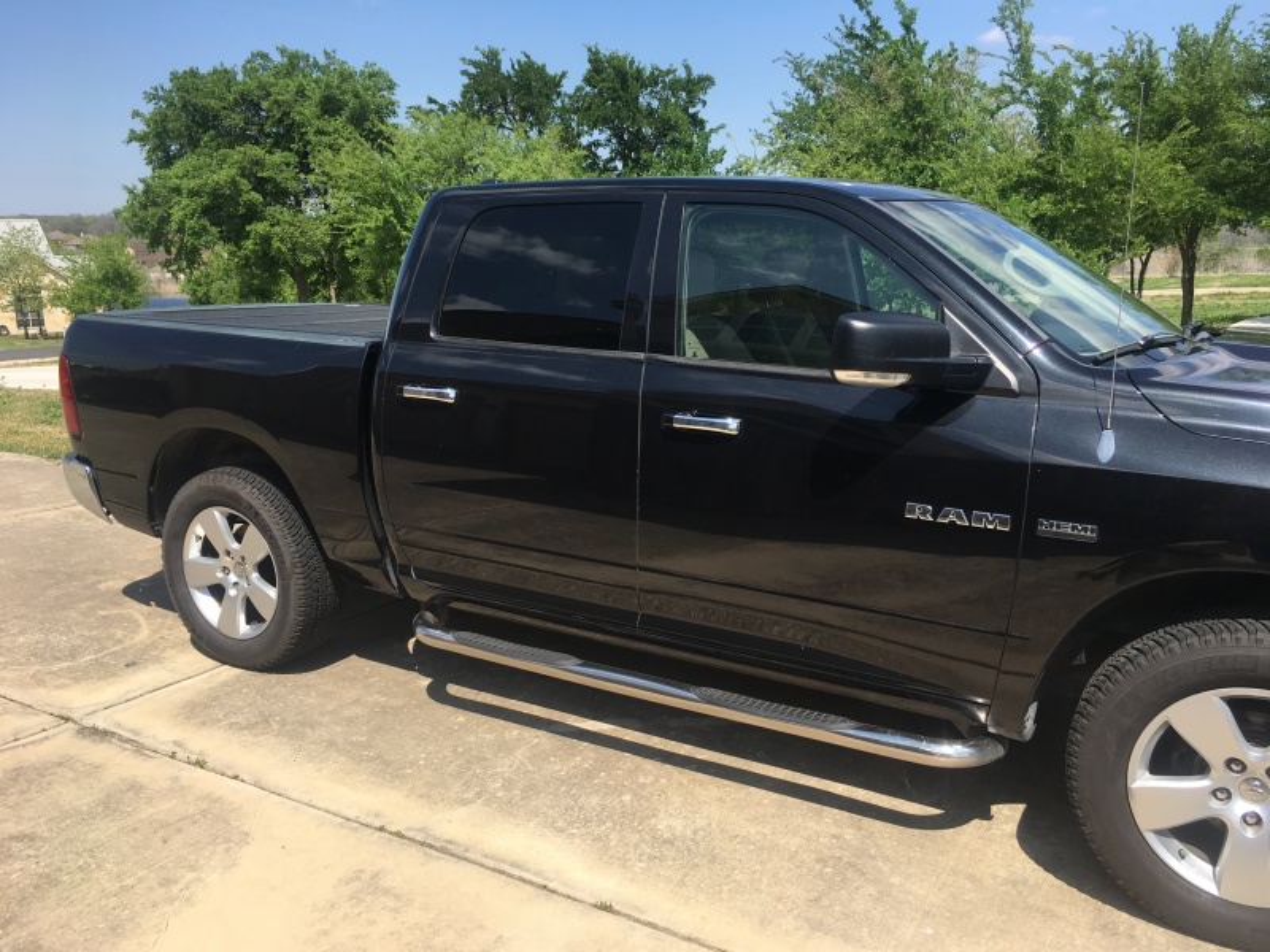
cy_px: 476
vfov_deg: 48.2
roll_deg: +0.4
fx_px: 1064
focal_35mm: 29
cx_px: 635
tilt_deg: -14.0
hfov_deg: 61.7
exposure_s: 1/1374
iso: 25
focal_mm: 4.15
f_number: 2.2
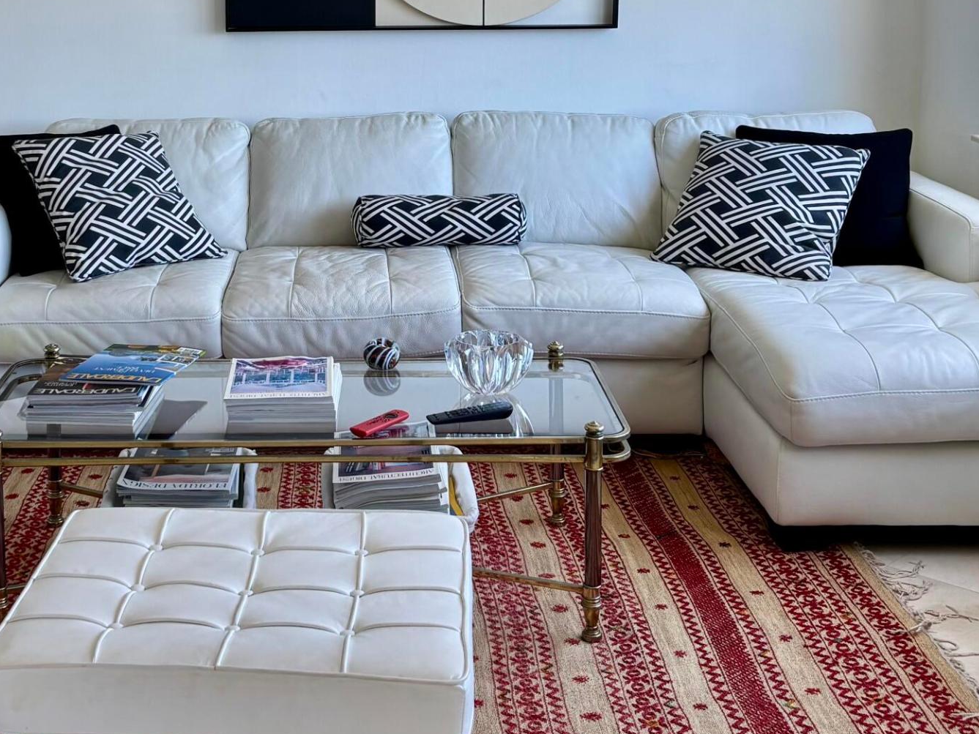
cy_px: 117
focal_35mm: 56
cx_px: 337
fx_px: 1584
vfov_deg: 25.5
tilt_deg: -9.1
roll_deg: +0.7
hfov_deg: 34.1
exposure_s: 1/121
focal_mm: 5.96
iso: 80
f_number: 1.6
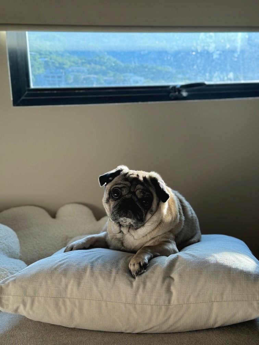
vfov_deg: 39.7
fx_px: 479
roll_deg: +4.6
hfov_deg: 30.3
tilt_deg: -2.3
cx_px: 130
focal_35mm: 48
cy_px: 172
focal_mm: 6.76
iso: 80
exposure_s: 1/167
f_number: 1.78
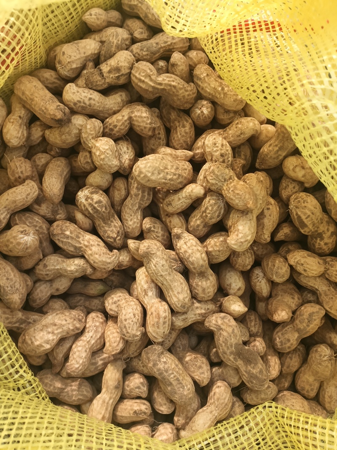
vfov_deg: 65.3
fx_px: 351
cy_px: 225
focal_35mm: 27
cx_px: 168
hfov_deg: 51.3
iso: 64
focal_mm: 3.61
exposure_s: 1/607
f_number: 1.8
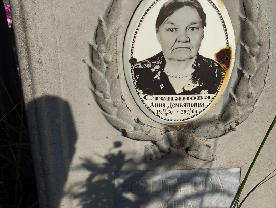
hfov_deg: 38.2
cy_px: 104
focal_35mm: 50
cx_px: 138
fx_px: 399
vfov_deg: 29.1
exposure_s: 1/2495
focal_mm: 4.71
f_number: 1.7
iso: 50
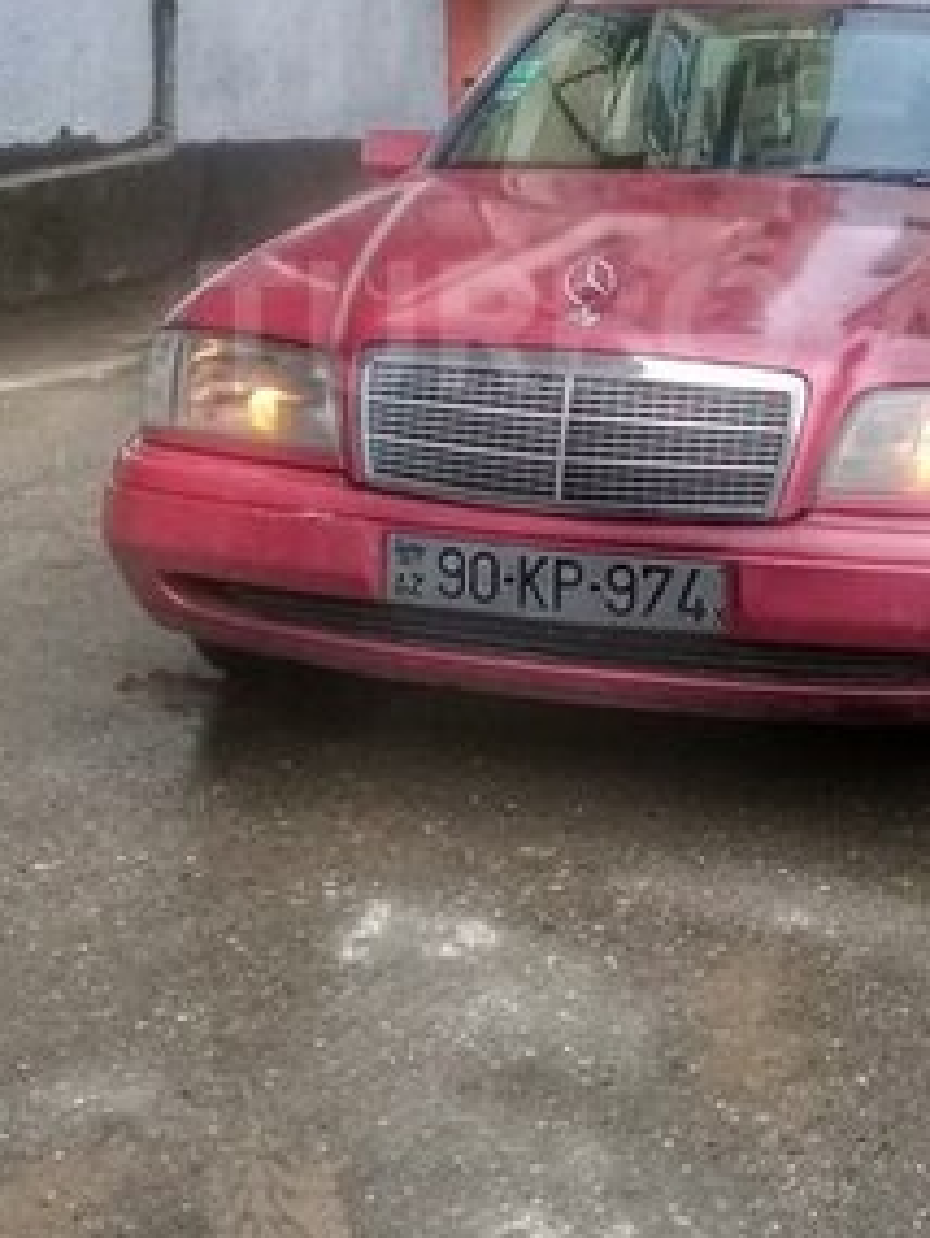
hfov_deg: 26.8
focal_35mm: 54
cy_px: 326
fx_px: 1933
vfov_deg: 34.8
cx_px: 643
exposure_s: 1/33
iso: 160
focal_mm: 3.3
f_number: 2.2
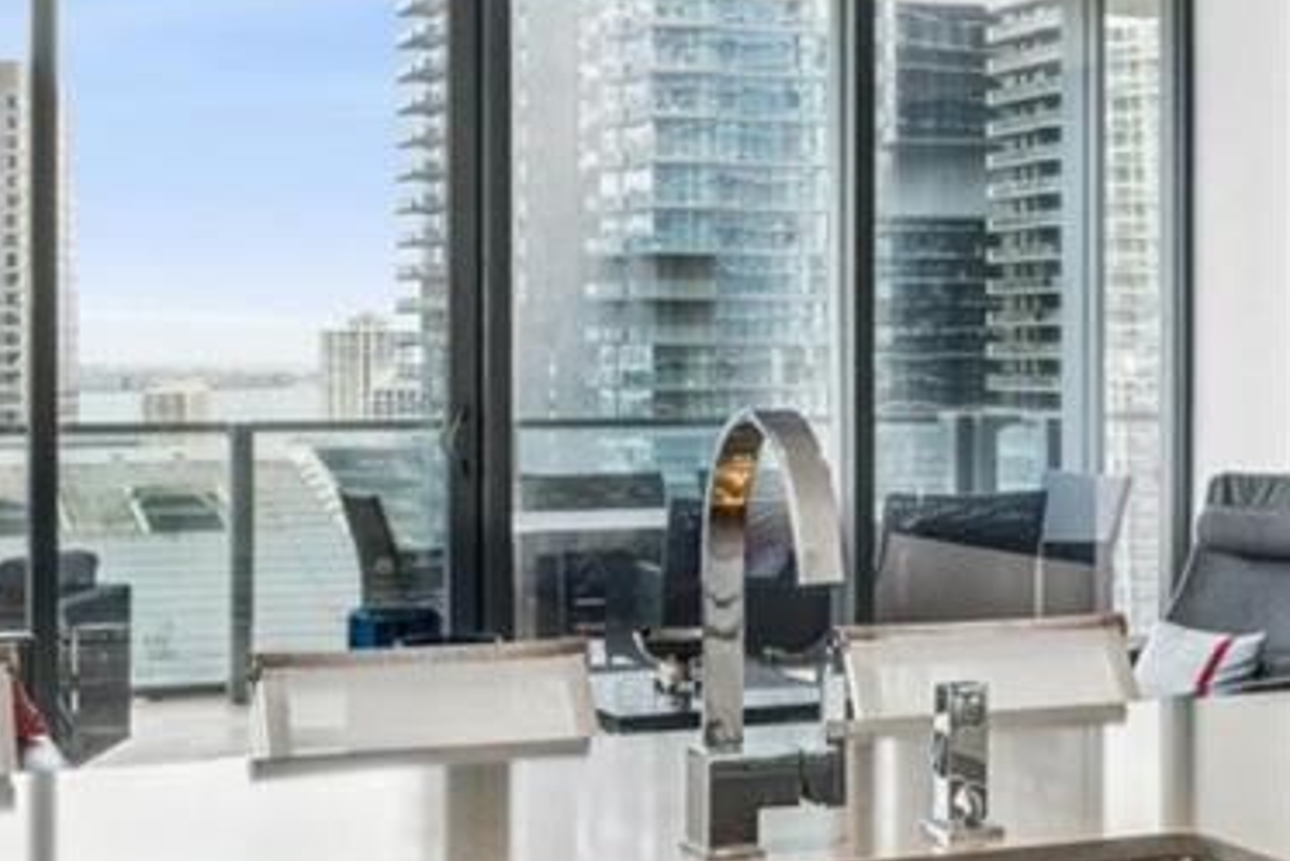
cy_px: 367
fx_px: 2151
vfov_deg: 22.6
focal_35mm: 60
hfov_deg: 33.4
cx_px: 688
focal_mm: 14
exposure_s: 1/25
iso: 200
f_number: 9
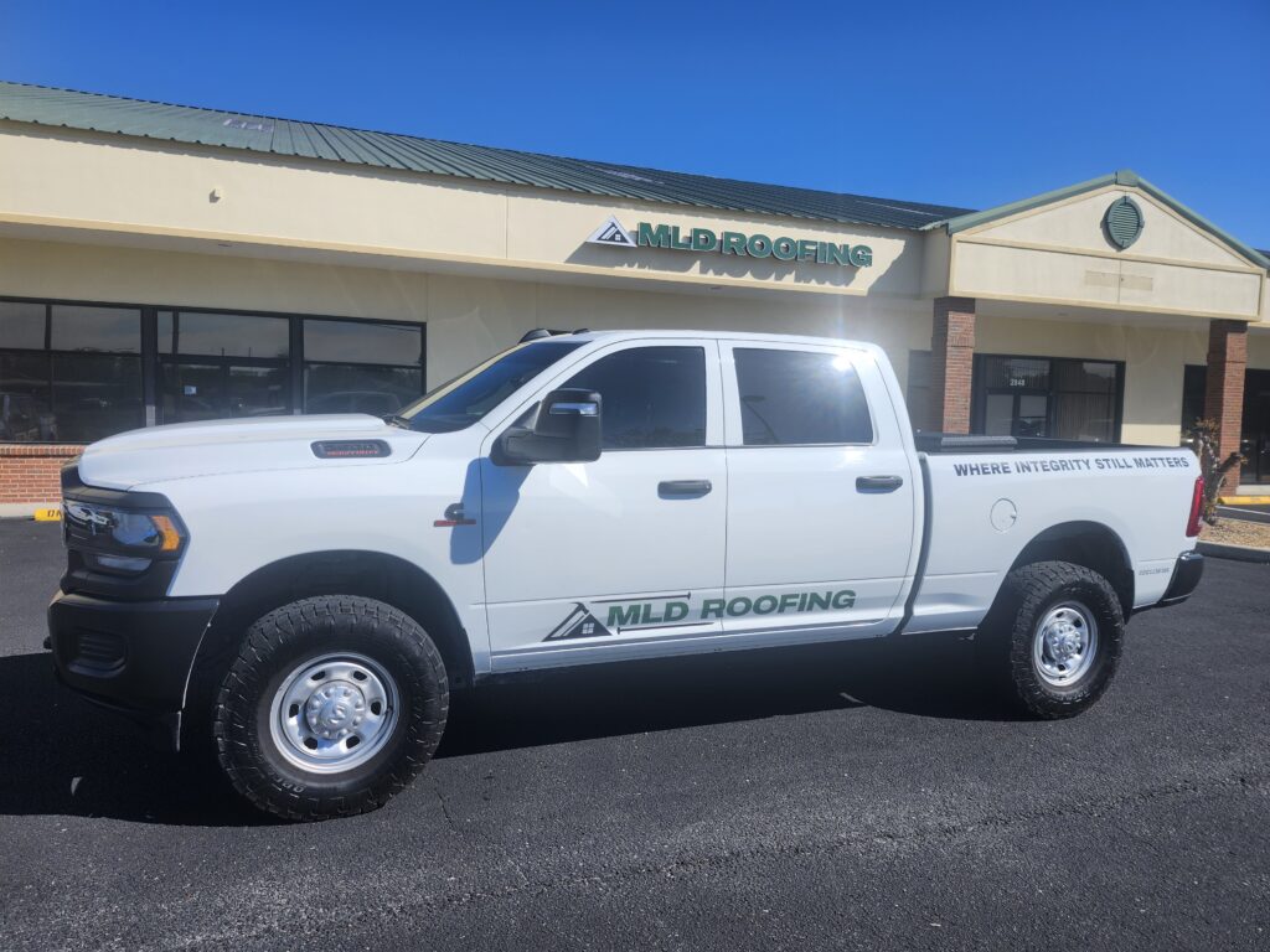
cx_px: 635
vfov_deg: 58.9
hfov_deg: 73.9
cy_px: 476
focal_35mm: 23
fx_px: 844
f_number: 1.8
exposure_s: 1/2169
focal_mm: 5.54
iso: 25
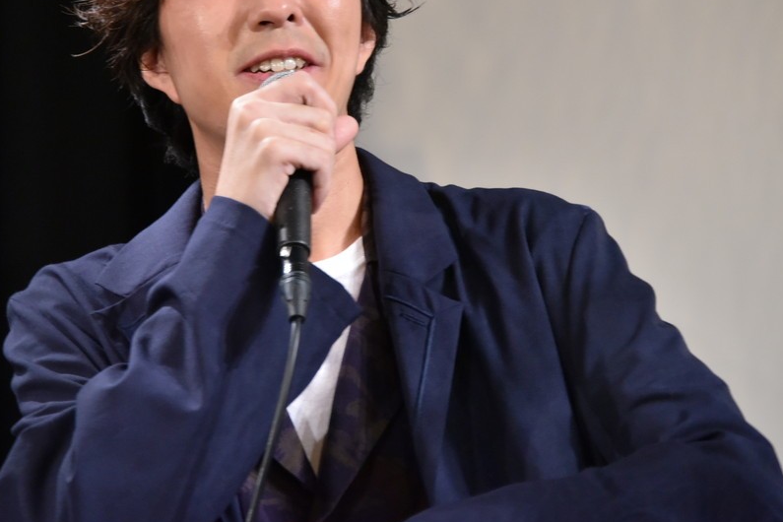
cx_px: 252
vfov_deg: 4.6
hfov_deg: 6.8
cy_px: 165
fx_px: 6568
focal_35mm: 302
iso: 2500
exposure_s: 1/160
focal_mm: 200
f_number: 6.3
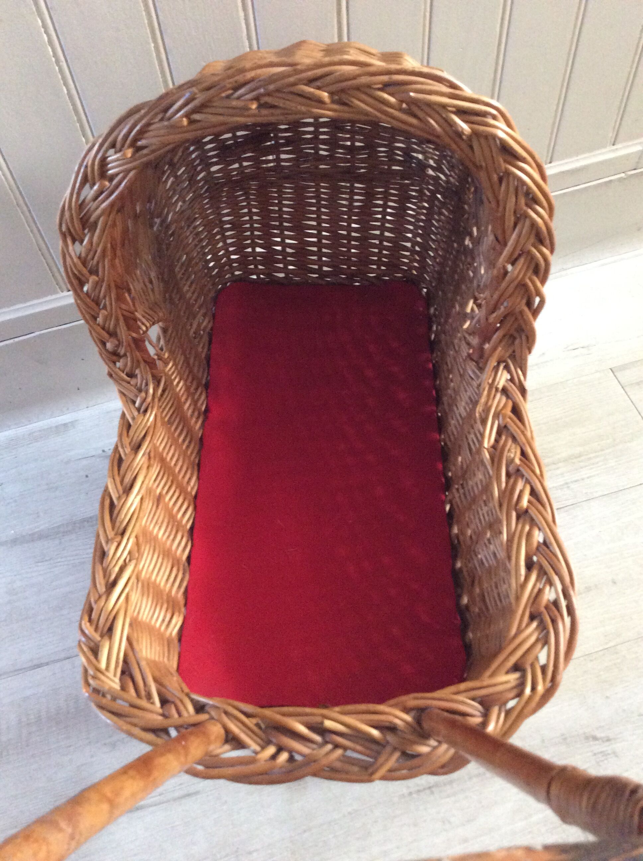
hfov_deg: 44.1
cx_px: 322
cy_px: 430
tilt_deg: -57.5
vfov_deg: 56.9
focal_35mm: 32
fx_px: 795
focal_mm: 3.3
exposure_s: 1/25
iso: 320
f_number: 2.4
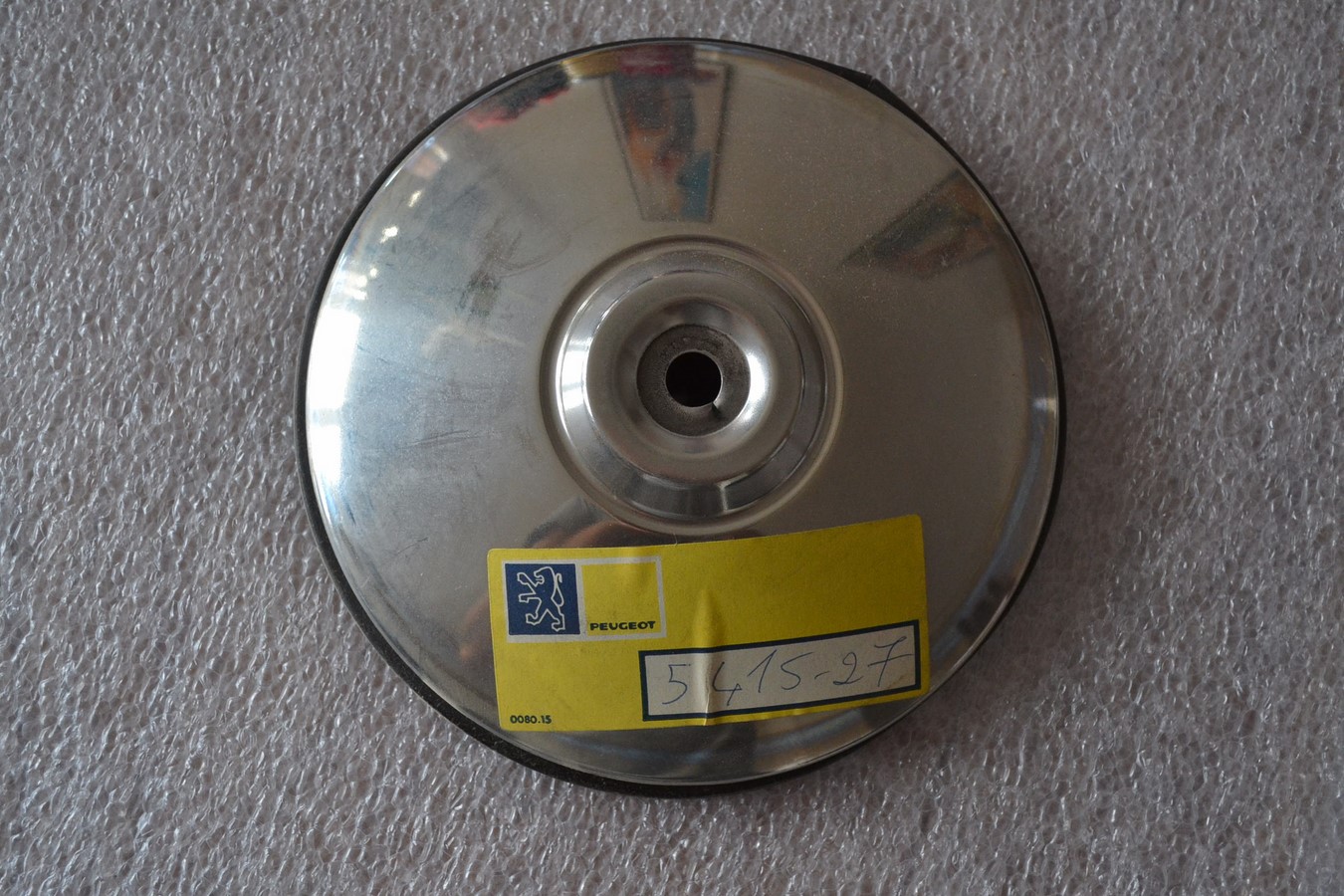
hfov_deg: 37.9
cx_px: 672
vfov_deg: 25.8
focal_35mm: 52
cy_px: 448
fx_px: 1960
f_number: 5
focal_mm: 35
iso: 1100
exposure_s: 1/60
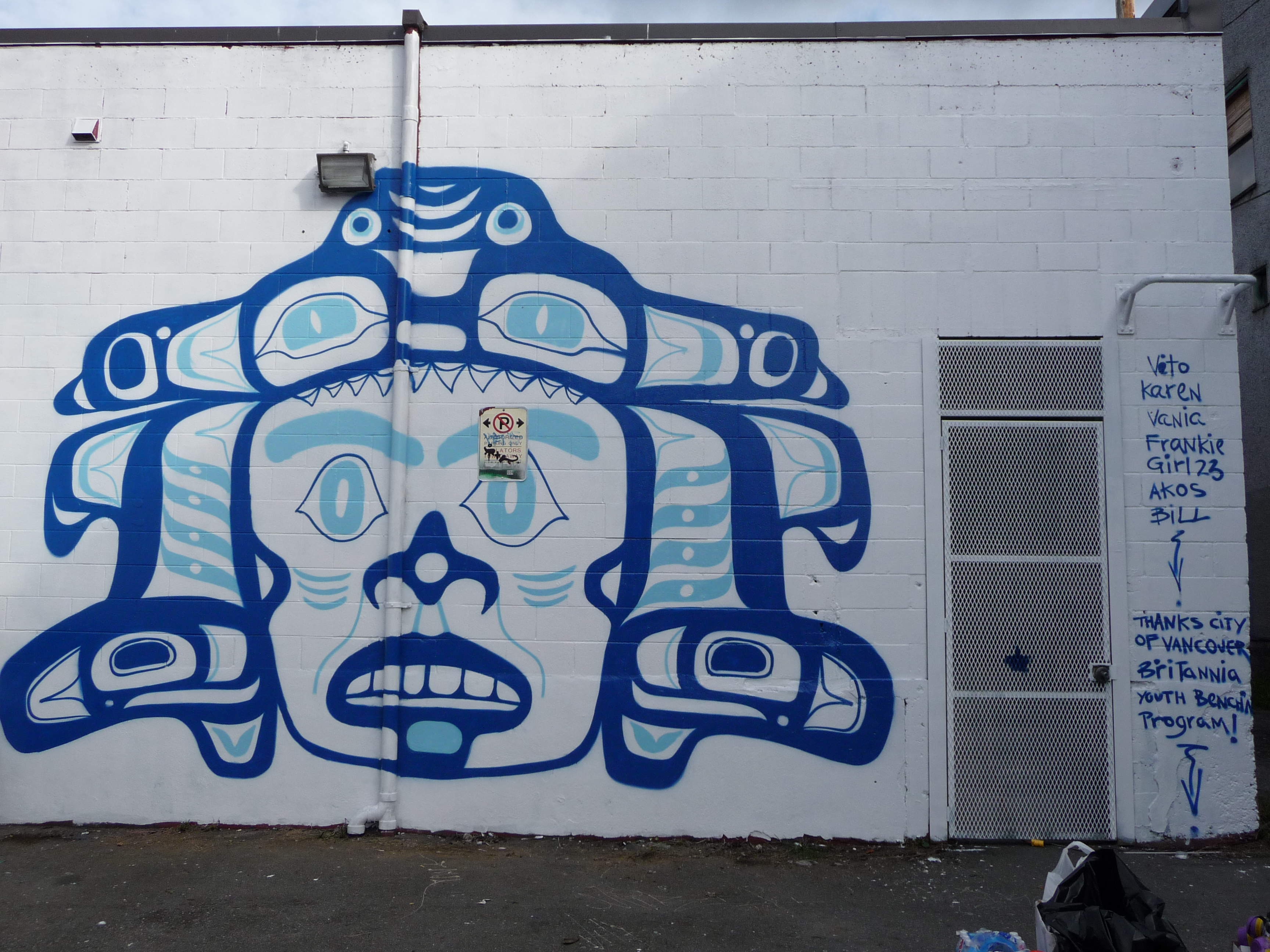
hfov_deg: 56.8
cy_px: 476
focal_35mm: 32
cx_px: 635
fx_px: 1174
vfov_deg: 44.2
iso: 100
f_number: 3.5
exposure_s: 1/800
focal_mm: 5.3
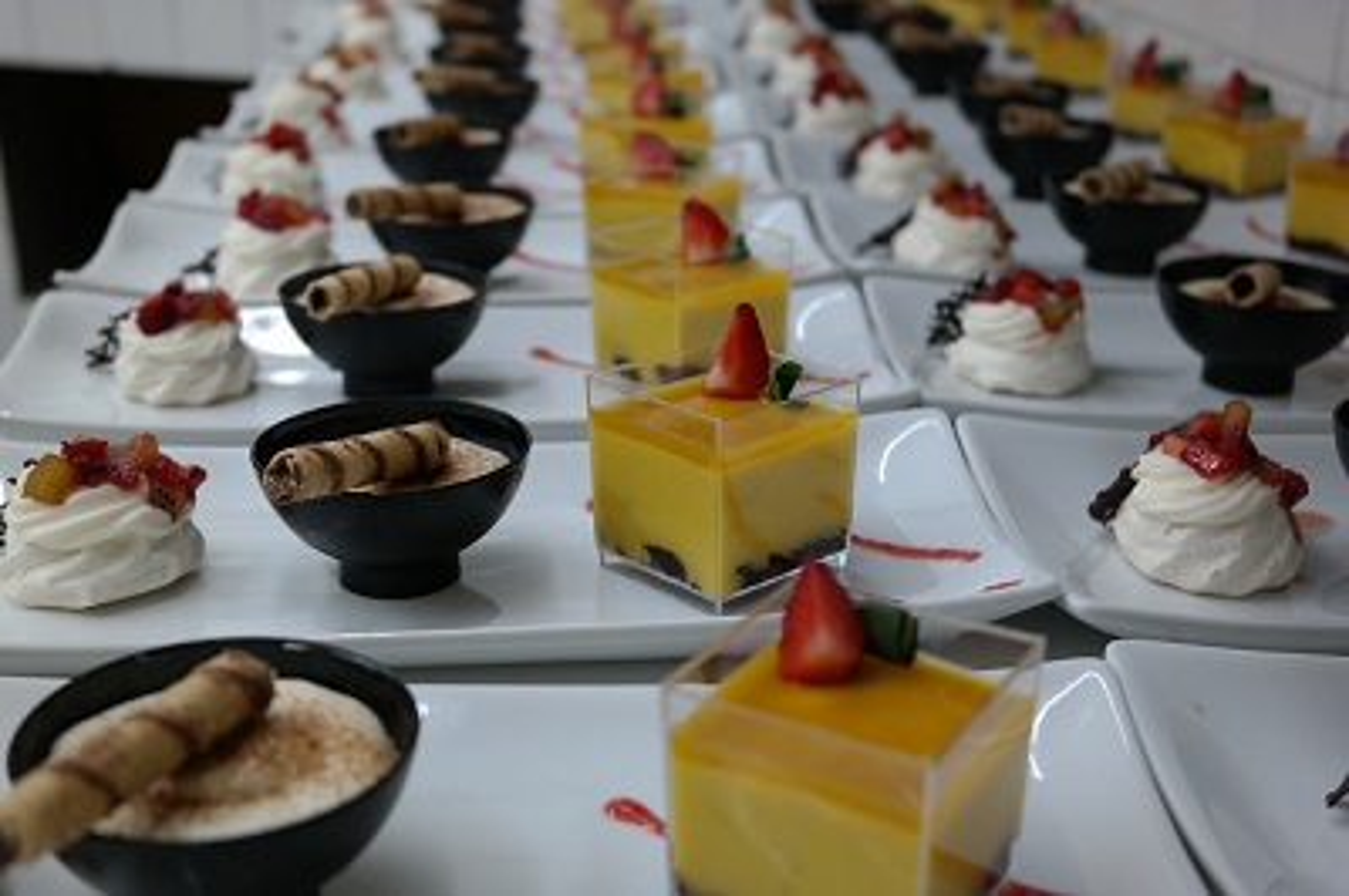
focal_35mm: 49
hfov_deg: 40.4
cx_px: 674
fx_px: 1835
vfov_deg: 27.5
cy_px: 448
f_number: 4.5
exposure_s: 1/60
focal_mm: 32
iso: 800
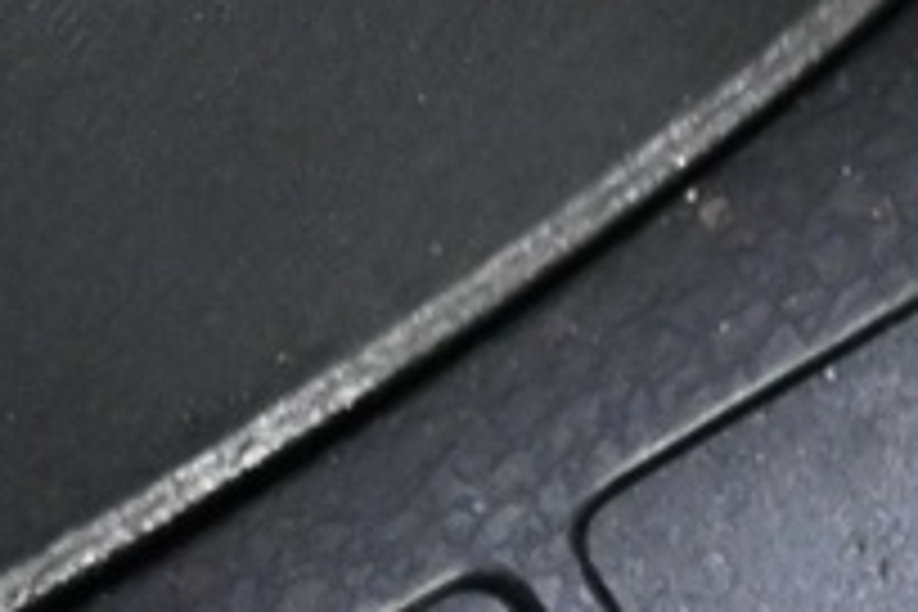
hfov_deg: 10.5
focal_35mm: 191
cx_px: 1314
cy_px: 1336
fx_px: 4870
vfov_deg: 6.9
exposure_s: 1/2.5
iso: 3200
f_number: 3.5
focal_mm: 16
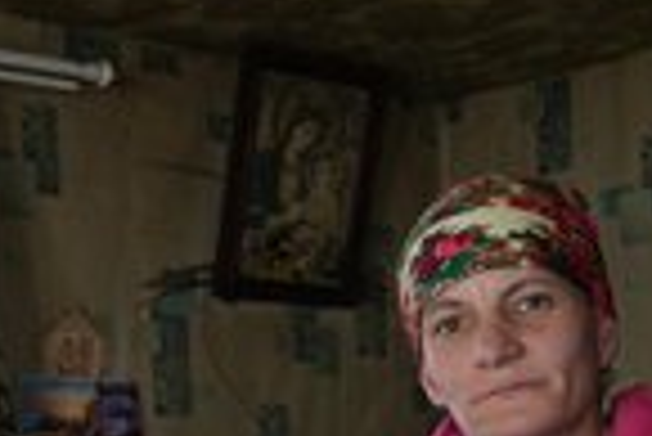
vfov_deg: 14.5
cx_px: 202
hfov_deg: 22.2
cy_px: 537
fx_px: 1650
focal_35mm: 91
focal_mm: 33
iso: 800
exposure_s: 1/100
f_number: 5.6
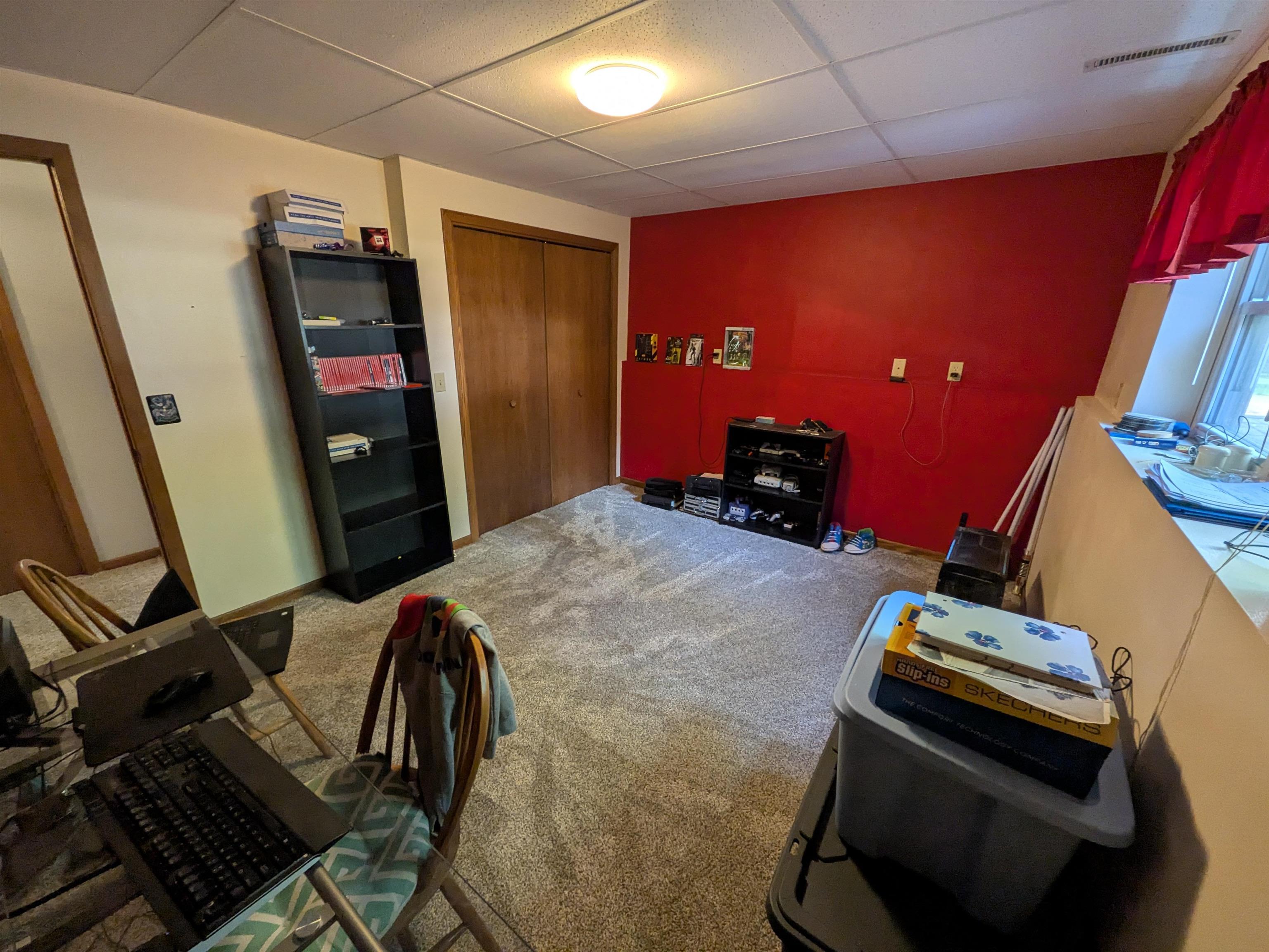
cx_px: 634
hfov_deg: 102.1
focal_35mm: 14
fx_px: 513
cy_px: 476
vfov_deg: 85.7
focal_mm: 1.85
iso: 146
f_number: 2.2
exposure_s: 1/24
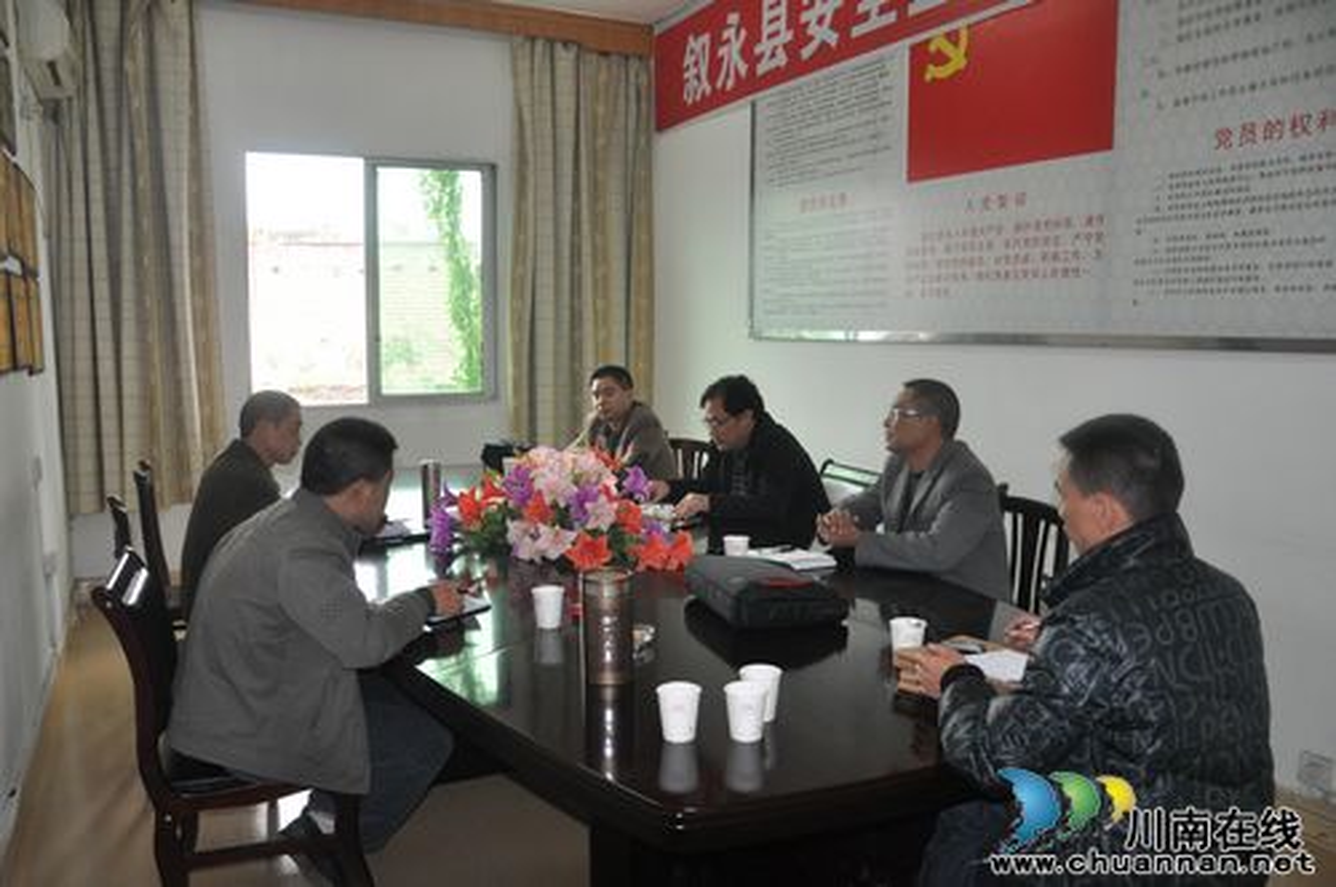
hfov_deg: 67.4
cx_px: 668
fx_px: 1001
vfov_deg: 47.8
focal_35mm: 27
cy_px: 444
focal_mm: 18
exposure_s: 1/80
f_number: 3.5
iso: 800
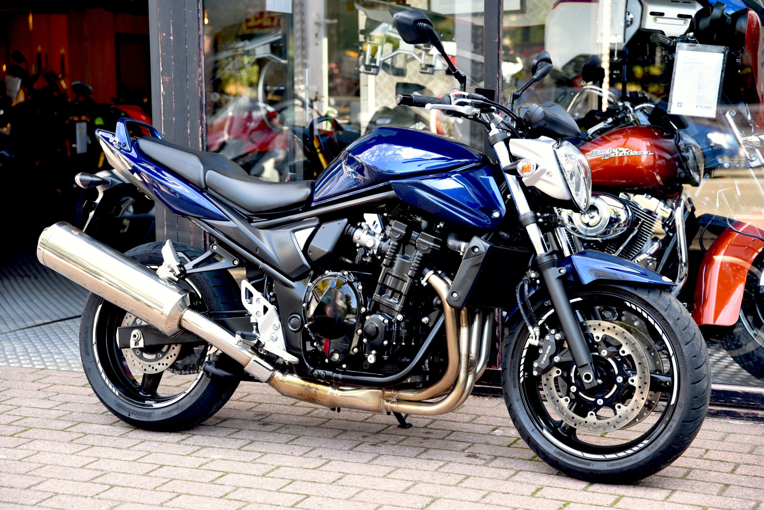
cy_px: 255
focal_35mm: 70
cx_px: 382
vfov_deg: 19.5
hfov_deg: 28.8
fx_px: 1486
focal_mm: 70
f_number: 3.5
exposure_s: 1/60
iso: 200
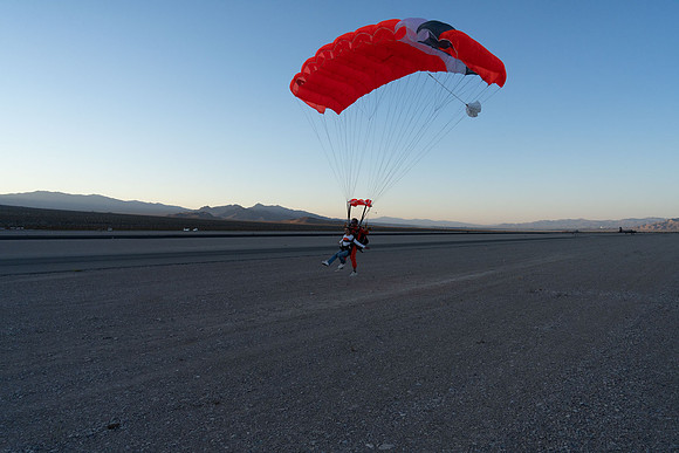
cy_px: 226
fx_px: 453
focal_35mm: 24
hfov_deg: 73.7
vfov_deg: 53.2
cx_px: 340
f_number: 6.3
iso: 1250
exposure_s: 1/2000
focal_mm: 24
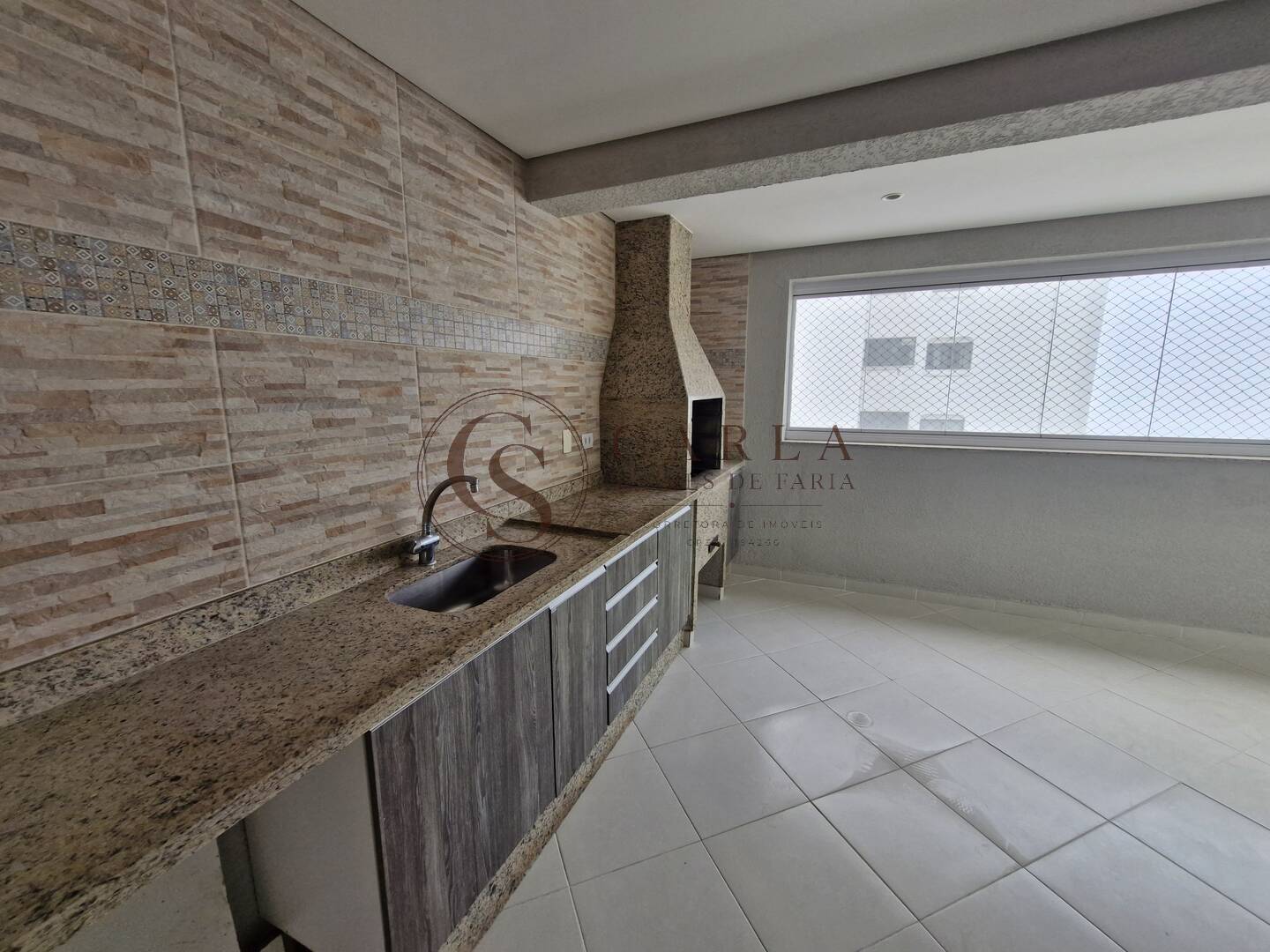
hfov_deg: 106.2
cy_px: 476
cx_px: 635
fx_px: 477
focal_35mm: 13
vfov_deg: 89.9
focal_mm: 1.74
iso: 50
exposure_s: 1/314
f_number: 2.2
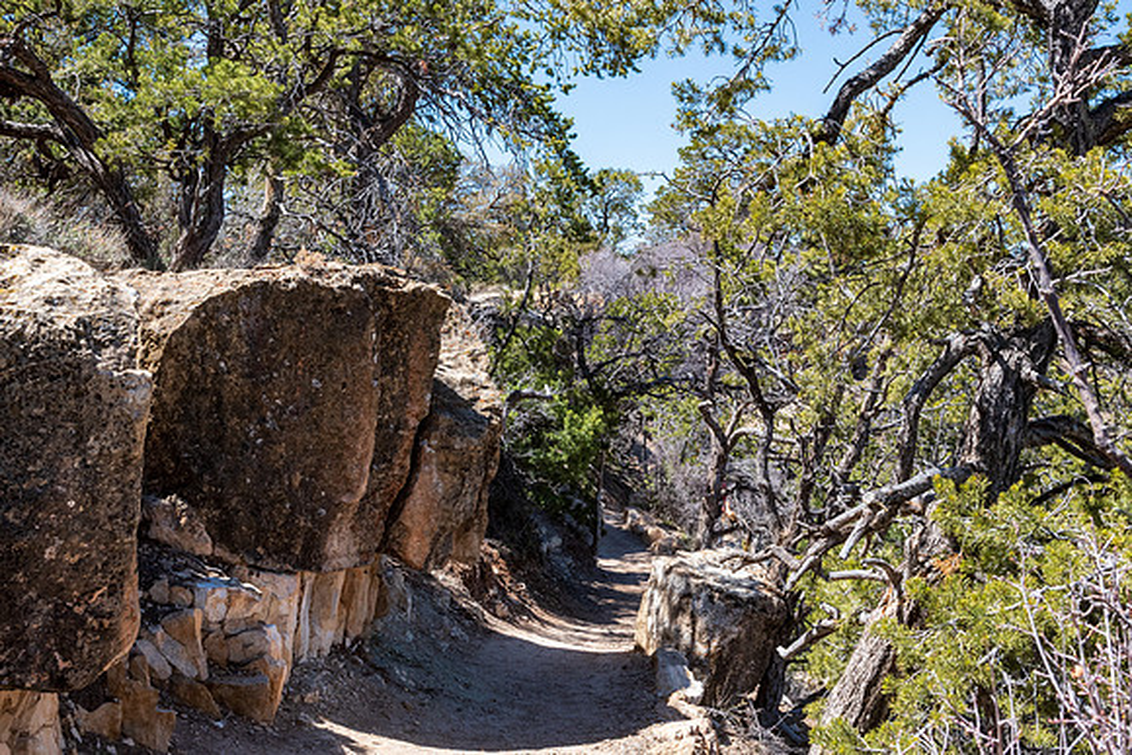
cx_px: 566
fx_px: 1604
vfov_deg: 26.5
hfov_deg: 38.9
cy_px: 378
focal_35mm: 51
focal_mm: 34
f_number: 14
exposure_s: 1/250
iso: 640
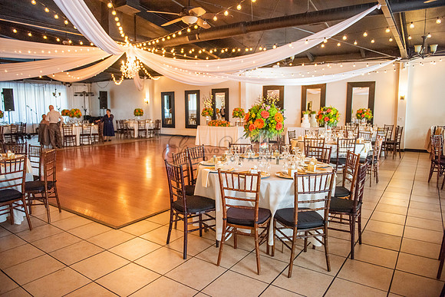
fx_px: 297
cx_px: 222
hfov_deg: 73.7
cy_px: 148
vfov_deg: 53.2
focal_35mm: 24
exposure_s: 1/200
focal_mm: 24
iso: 2000
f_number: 2.8
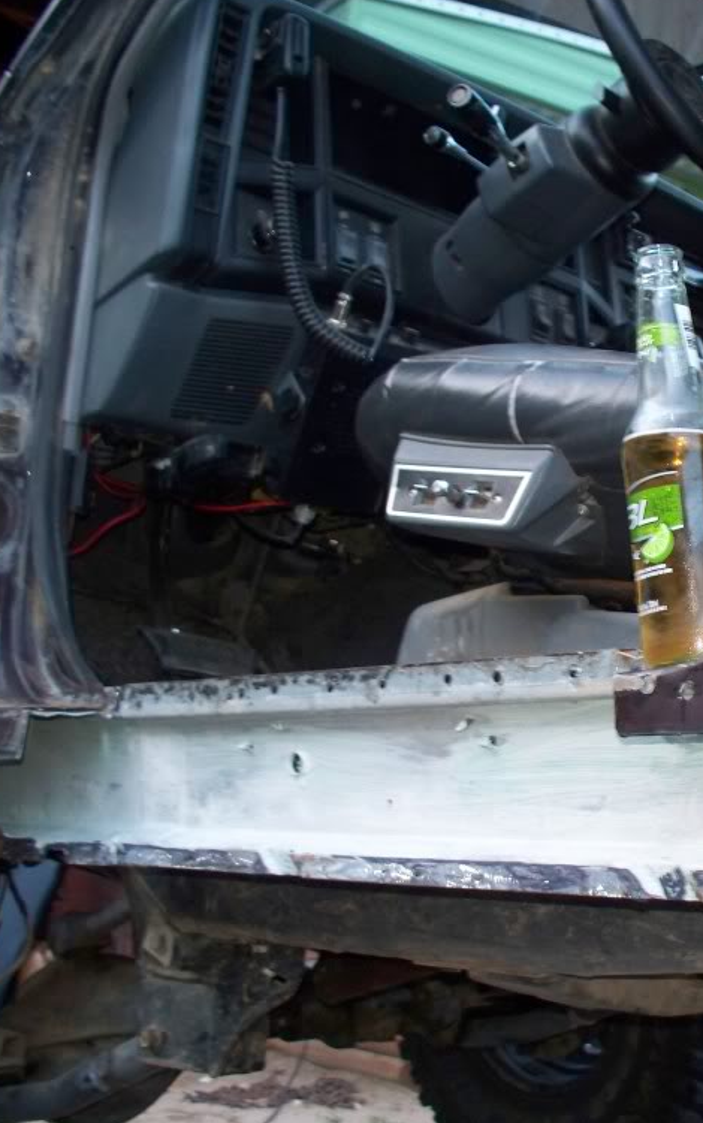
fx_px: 1593
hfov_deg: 24.2
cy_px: 553
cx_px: 625
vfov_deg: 38.9
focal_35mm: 52
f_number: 2.8
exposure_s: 1/40
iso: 200
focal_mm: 7.54
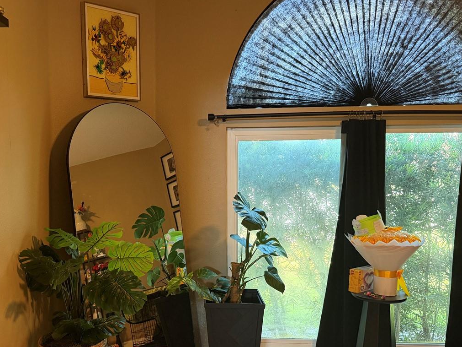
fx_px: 507
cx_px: 176
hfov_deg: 48.6
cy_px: 200
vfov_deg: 37.6
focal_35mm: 38
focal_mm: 6.76
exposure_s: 1/60
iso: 400
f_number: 1.78
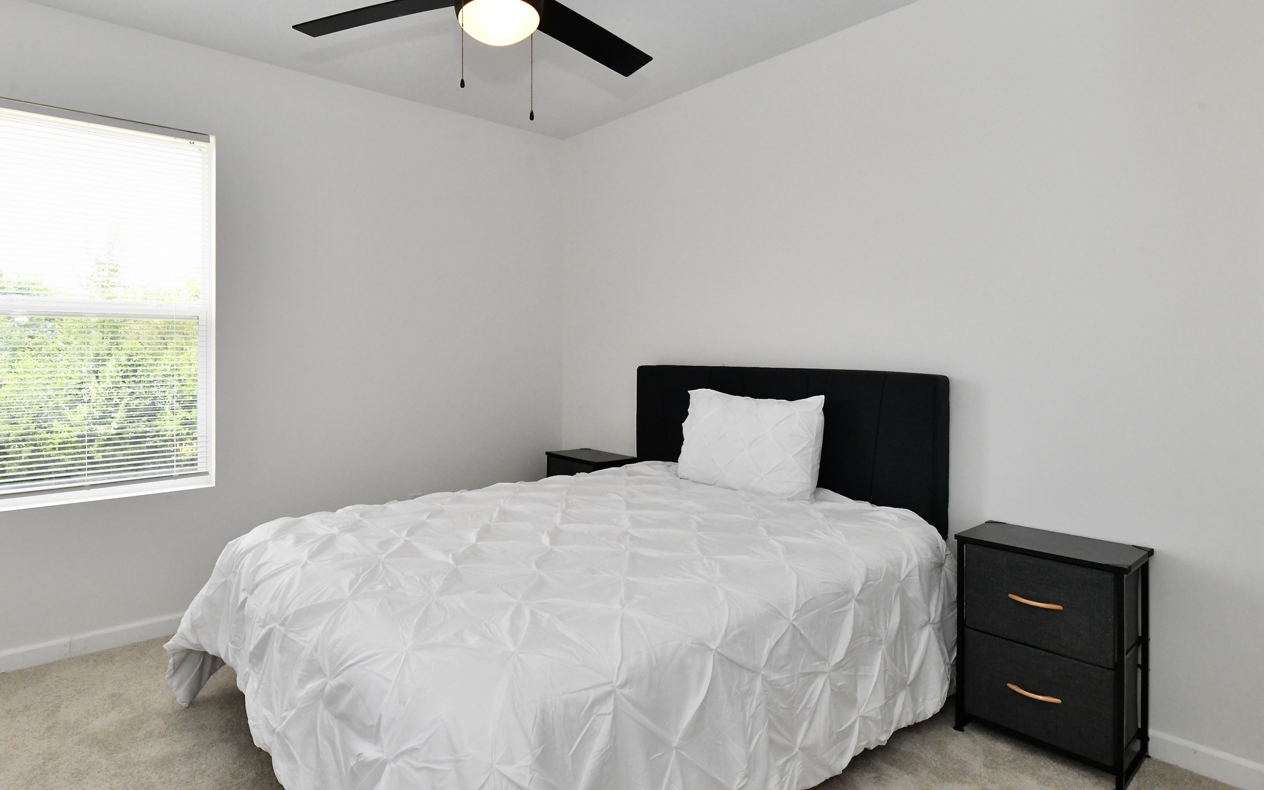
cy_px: 362
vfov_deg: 64.9
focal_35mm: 18
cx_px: 531
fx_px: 620
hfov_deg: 90.3
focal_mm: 14
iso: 2500
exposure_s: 1/250
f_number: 14
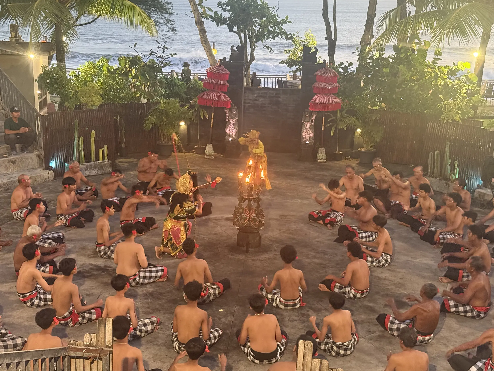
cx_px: 240
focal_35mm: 50
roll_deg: -1.4
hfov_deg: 38.2
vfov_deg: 29.1
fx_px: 714
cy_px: 191
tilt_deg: -15.0
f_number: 1.78
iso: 500
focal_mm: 6.76
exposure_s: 1/25
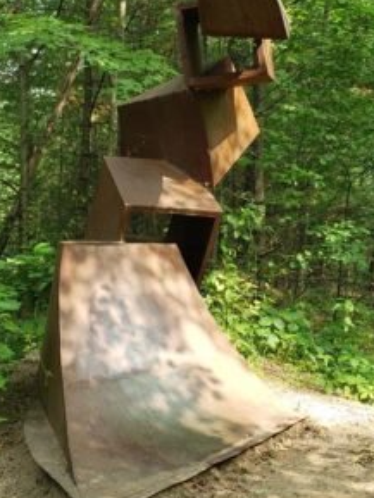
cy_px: 176
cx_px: 178
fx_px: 648
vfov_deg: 41.6
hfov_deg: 32.2
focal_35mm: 45
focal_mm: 4.3
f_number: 2.4
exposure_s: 1/96
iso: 50
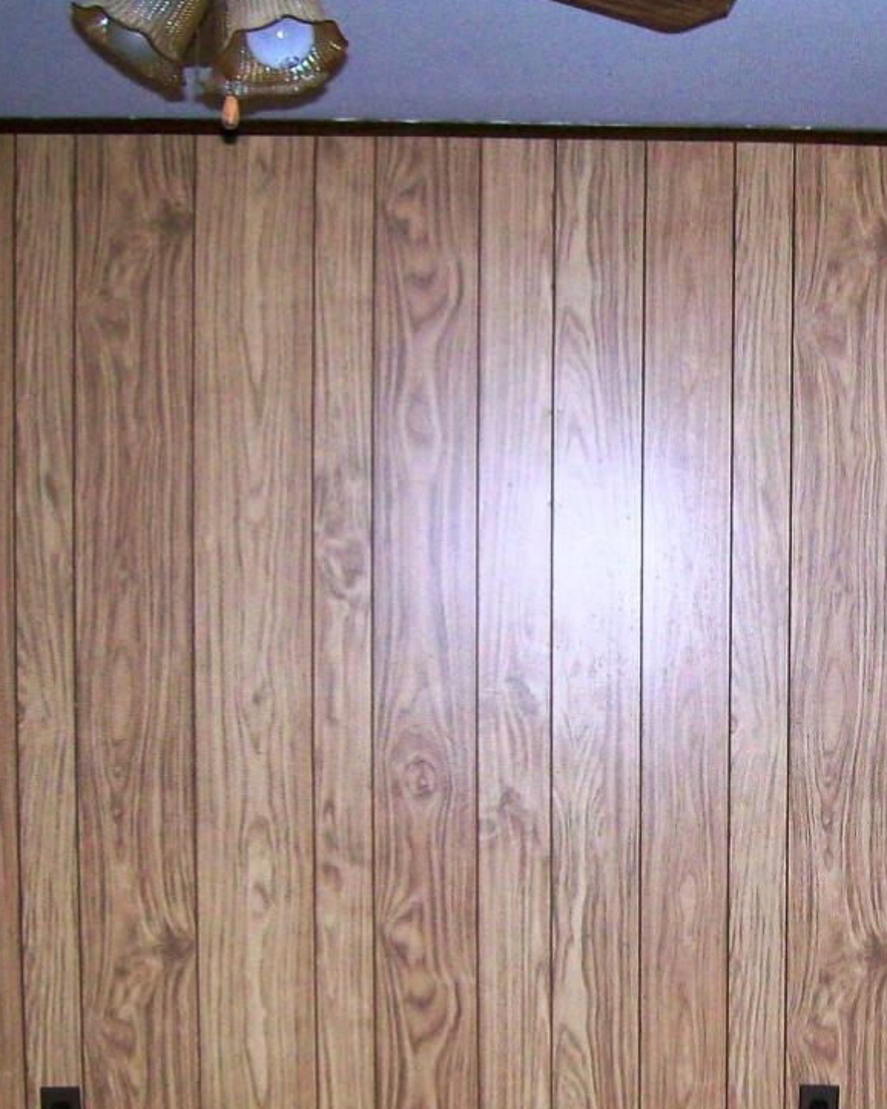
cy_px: 744
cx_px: 815
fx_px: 2298
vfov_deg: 27.0
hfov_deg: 21.3
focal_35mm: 70
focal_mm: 6
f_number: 2.7
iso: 140
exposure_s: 1/64
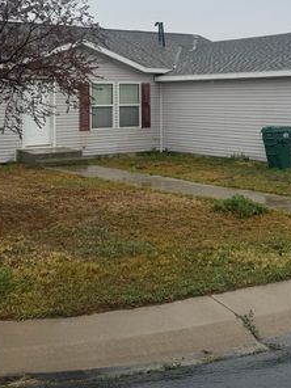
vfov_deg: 34.3
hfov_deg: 27.0
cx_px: 122
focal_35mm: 54
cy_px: 70
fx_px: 605
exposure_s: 1/3279
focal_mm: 6.76
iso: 80
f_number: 1.78
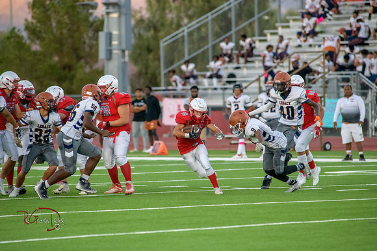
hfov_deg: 6.9
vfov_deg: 4.6
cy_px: 126
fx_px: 3142
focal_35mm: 300
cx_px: 188
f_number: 5
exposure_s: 1/6400
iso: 4000
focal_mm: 300
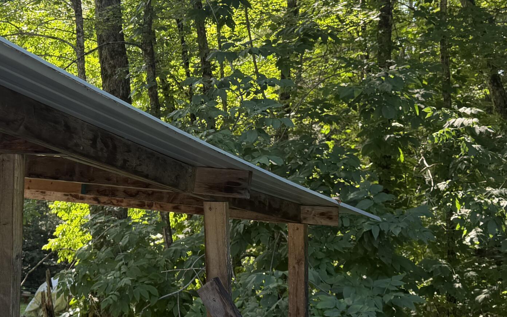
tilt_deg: +2.2
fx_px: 760
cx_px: 80
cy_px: 120
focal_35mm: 55
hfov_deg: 35.3
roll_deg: +0.5
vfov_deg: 23.5
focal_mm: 6.76
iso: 80
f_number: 1.78
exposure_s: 1/339
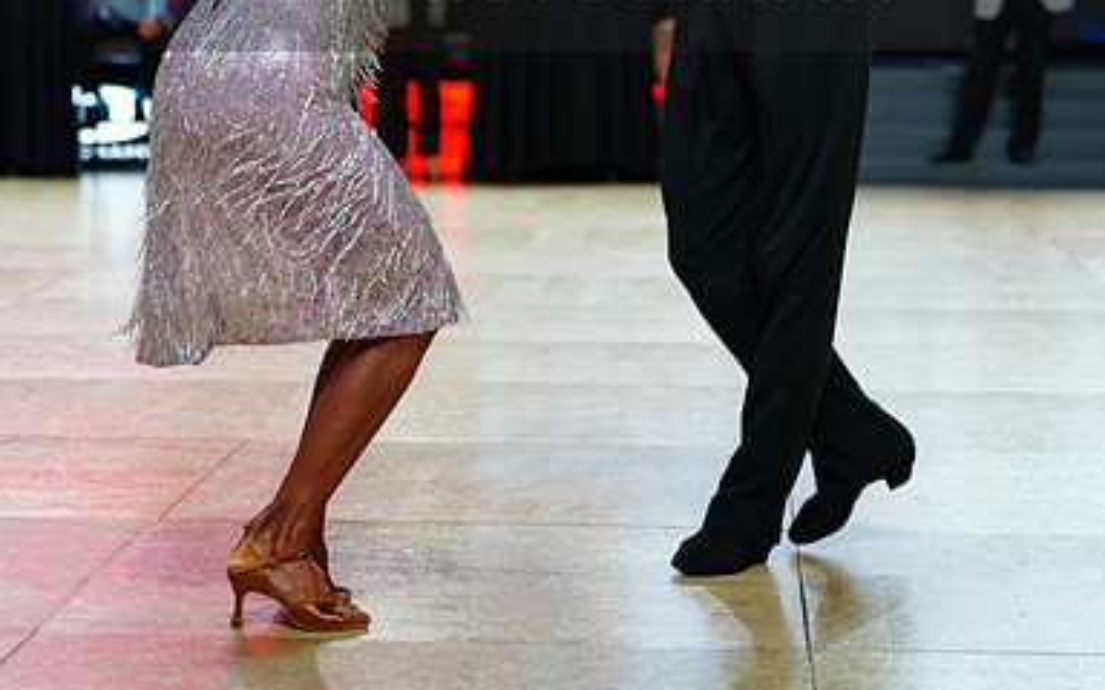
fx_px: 3433
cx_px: 554
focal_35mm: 114
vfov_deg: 11.3
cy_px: -43
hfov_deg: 18.3
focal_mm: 74
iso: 500
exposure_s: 1/400
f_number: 2.8
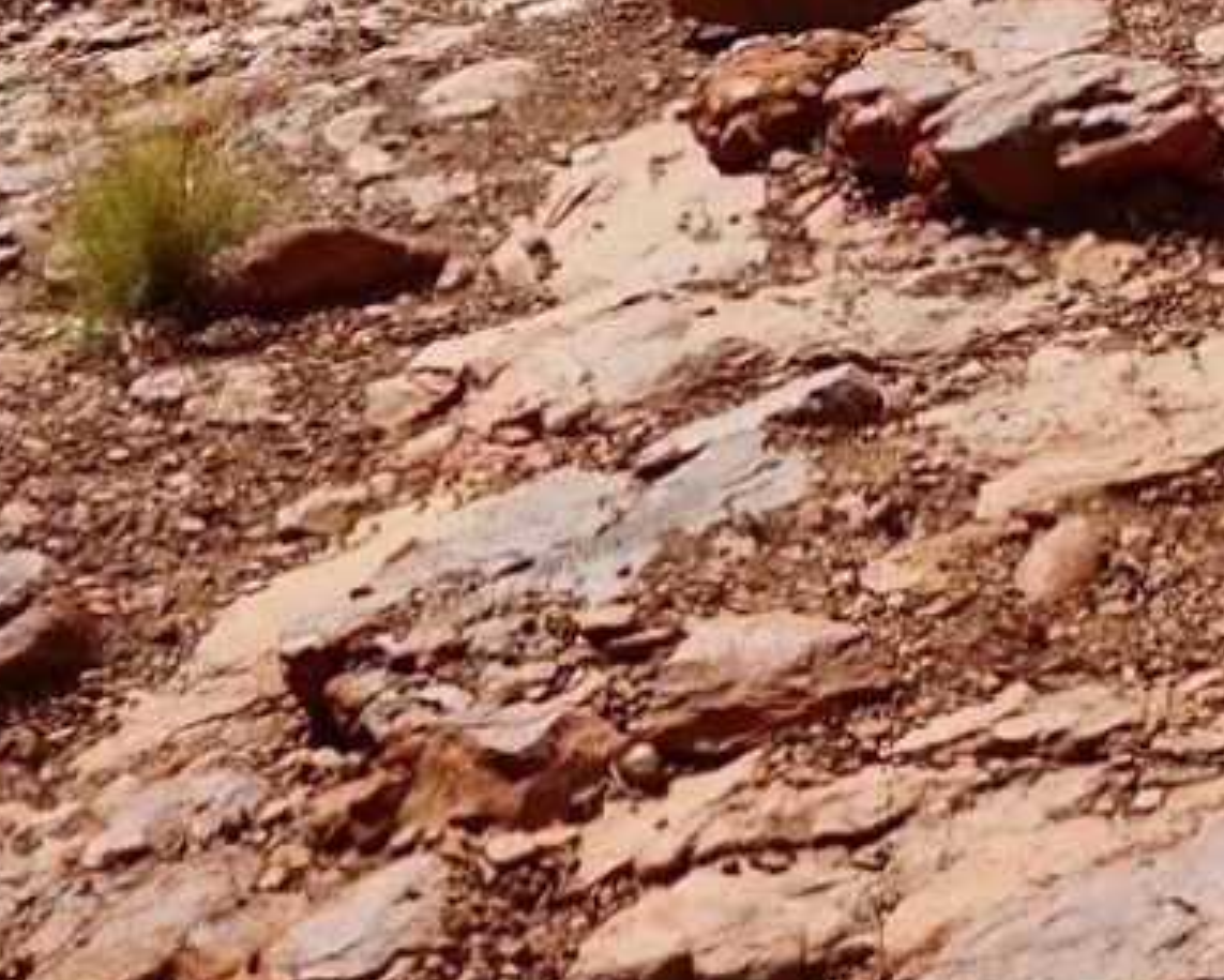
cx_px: 874
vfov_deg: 7.6
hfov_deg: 10.5
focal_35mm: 183
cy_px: -1733
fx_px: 6631
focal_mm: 29
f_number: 11
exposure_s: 1/160
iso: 100
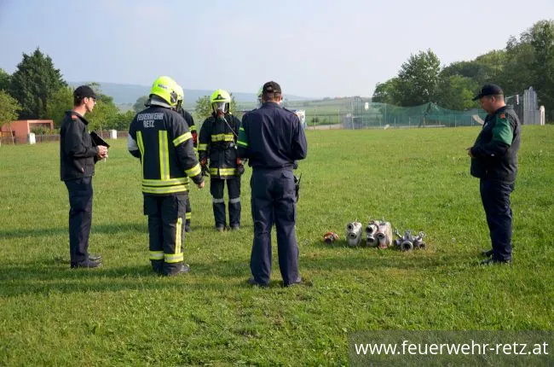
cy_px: 184
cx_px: 277
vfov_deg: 34.0
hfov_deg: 49.7
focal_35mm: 39
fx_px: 599
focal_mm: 26
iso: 400
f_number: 5
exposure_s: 1/1250
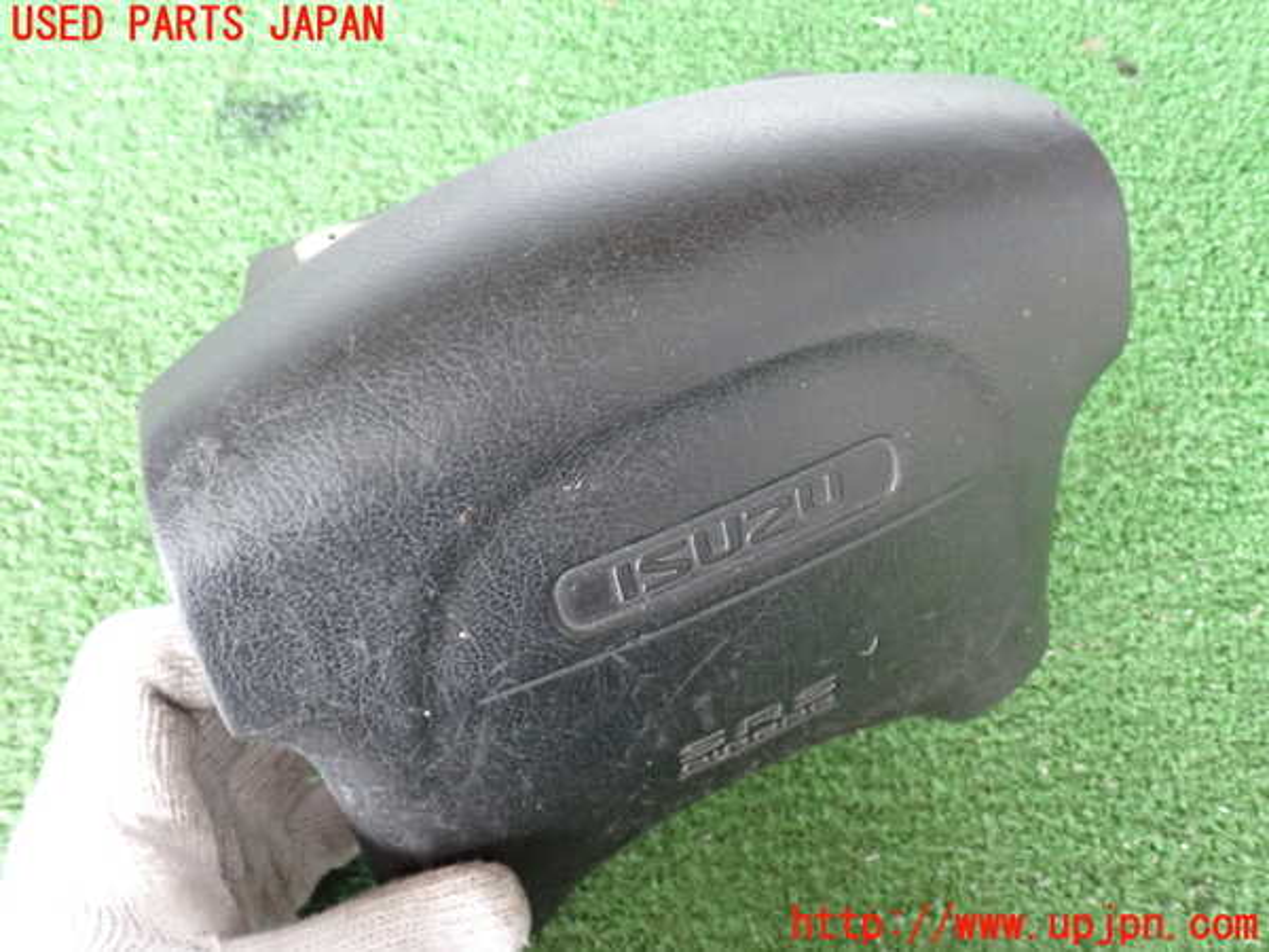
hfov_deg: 56.8
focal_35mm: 32
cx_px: 634
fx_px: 1173
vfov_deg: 44.2
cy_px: 476
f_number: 2.4
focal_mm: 5.79
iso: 500
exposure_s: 1/30
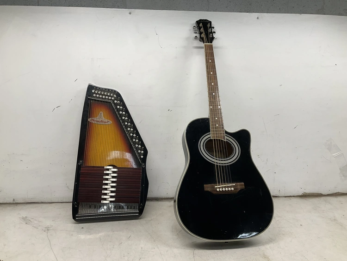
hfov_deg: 61.6
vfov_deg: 48.3
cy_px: 130
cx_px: 174
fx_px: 291
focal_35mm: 29
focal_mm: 3
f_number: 1.8
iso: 32
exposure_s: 1/120
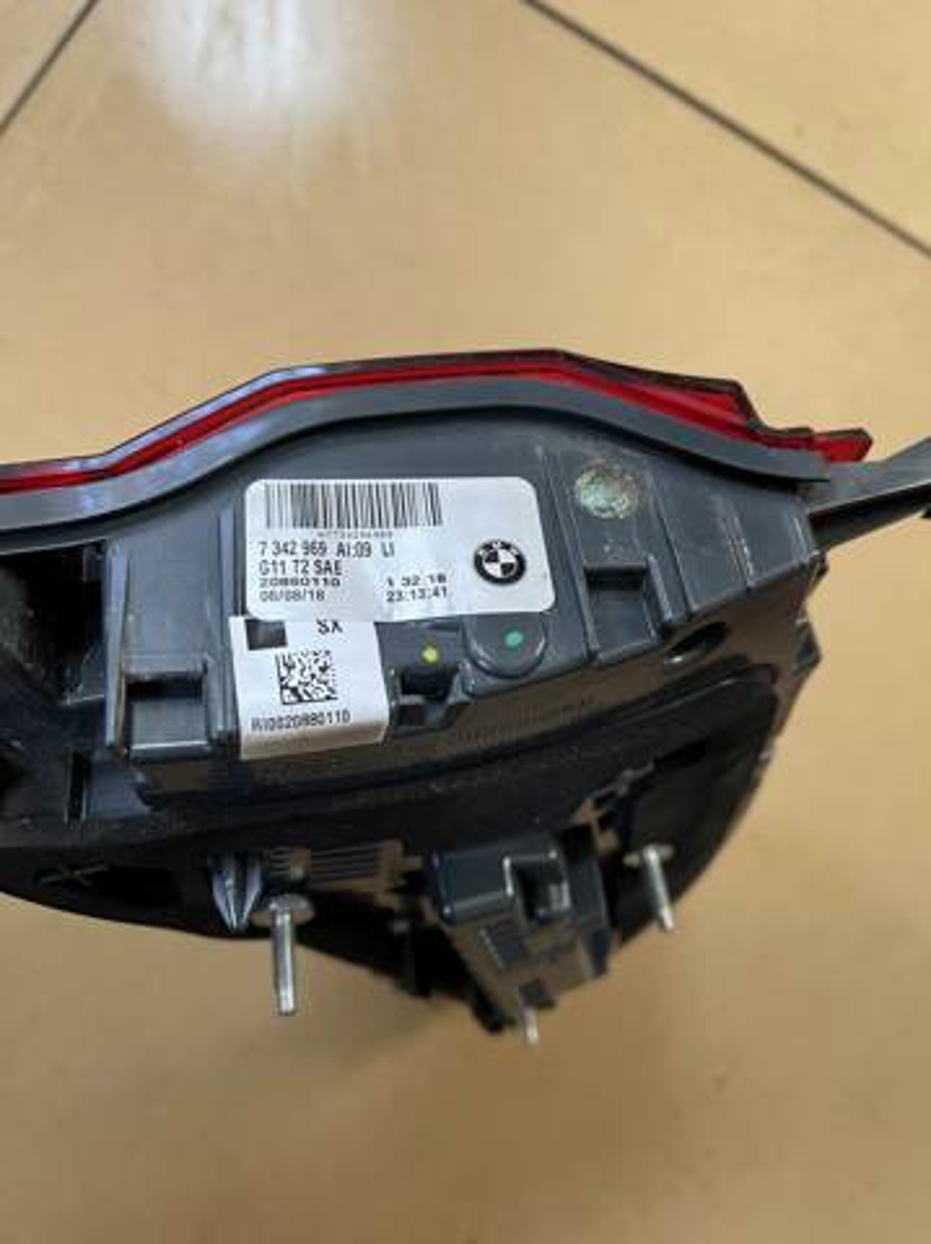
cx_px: 466
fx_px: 934
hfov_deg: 53.0
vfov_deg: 67.4
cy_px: 622
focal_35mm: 26
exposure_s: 1/50
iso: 125
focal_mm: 5.1
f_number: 1.6
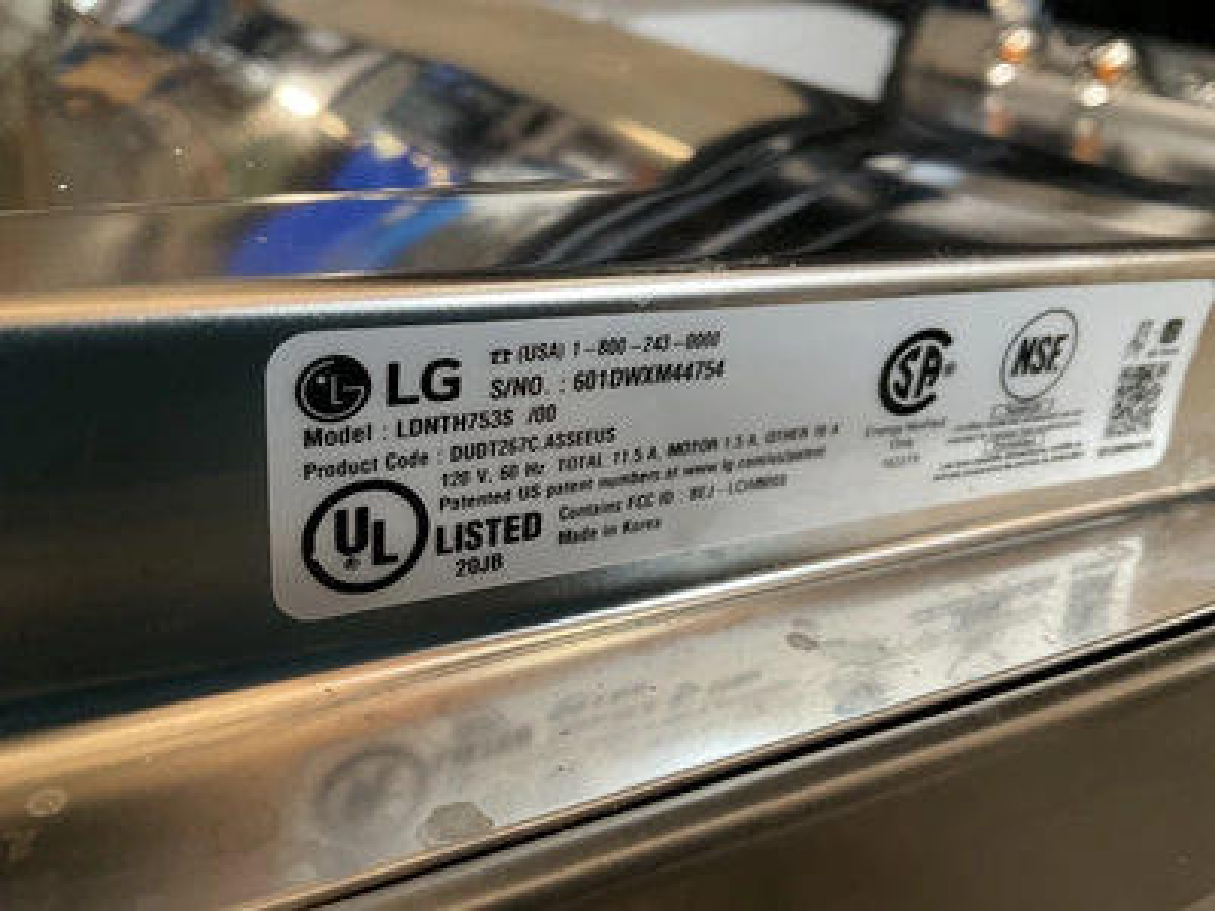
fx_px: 1018
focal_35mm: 29
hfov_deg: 61.7
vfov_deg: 48.2
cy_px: 456
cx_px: 608
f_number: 1.8
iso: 80
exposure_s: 1/60
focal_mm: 3
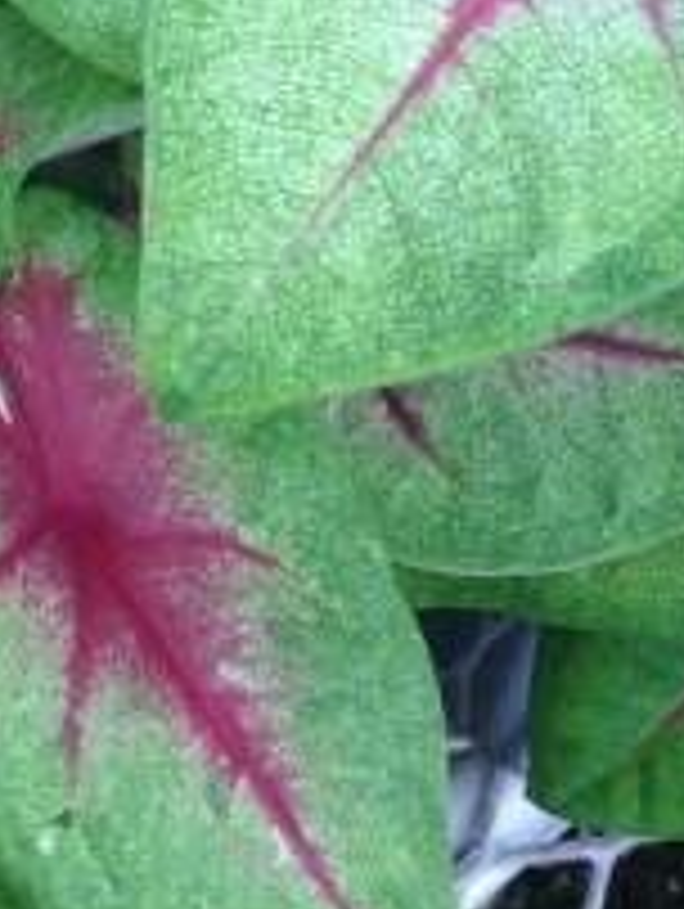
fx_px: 2471
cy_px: -225
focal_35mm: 94
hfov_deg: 15.4
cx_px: -45
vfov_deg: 19.4
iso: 50
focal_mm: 4.12
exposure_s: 1/129
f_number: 2.4
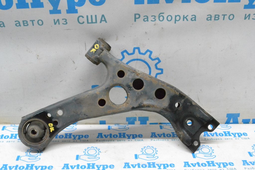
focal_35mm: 48
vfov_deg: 28.1
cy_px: 85
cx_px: 128
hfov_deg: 41.1
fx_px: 340
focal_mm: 32
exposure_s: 1/100
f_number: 11
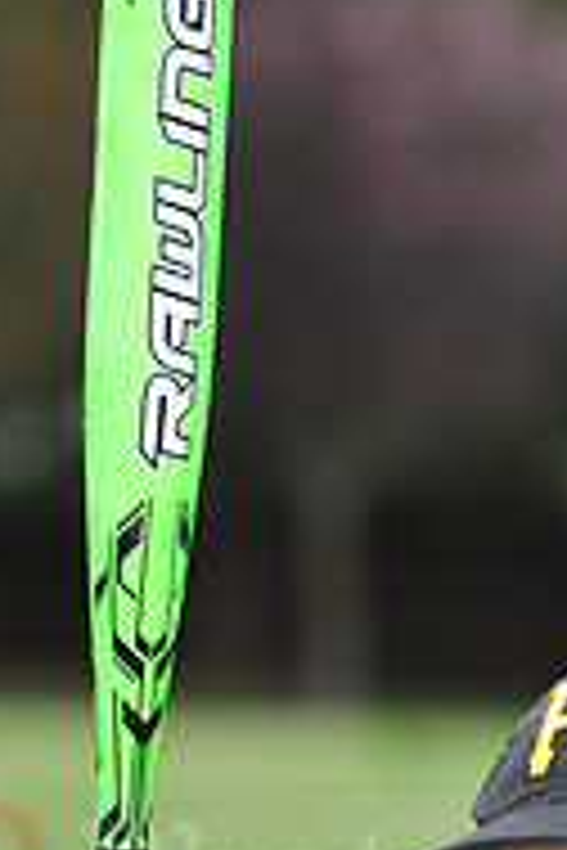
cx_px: 410
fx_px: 11977
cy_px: 846
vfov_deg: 4.1
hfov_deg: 2.7
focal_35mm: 507
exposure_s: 1/400
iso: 400
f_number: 5
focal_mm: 165
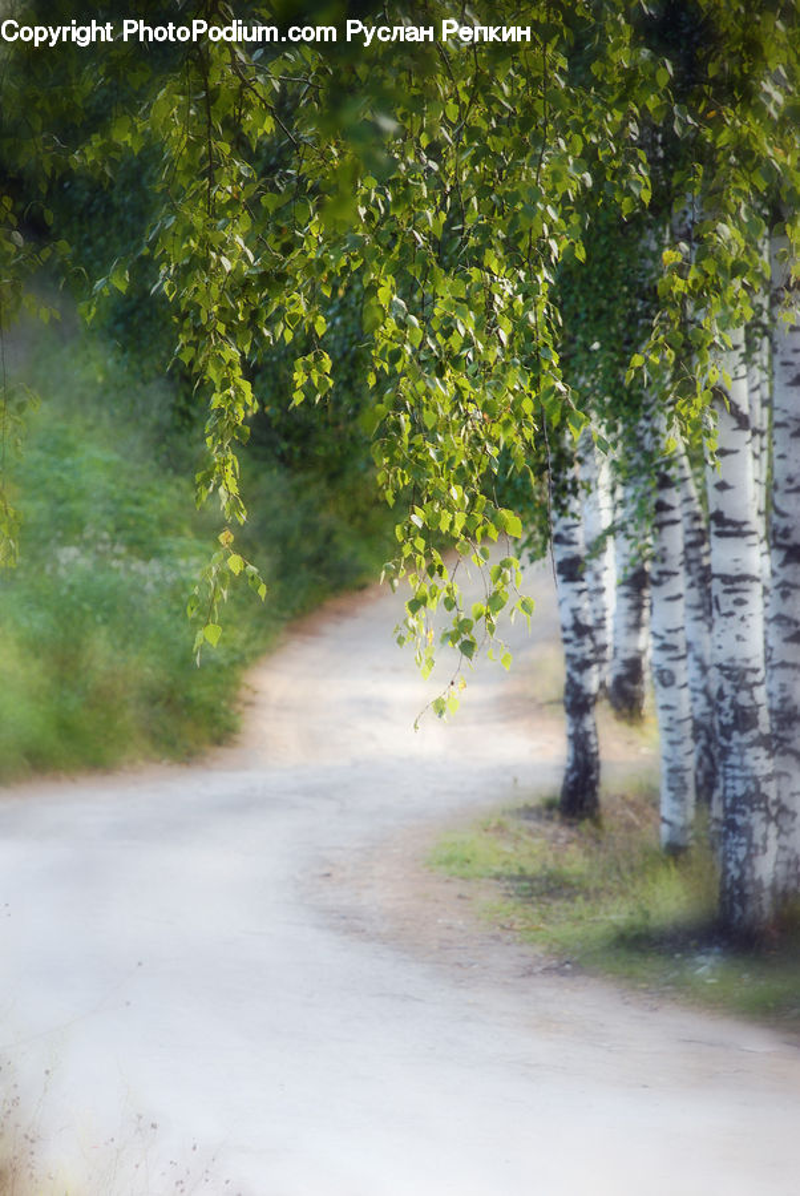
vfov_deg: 6.9
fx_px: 9976
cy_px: 598
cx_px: 400
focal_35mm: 300
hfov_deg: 4.6
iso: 200
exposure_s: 1/40
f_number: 6.3
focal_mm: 200
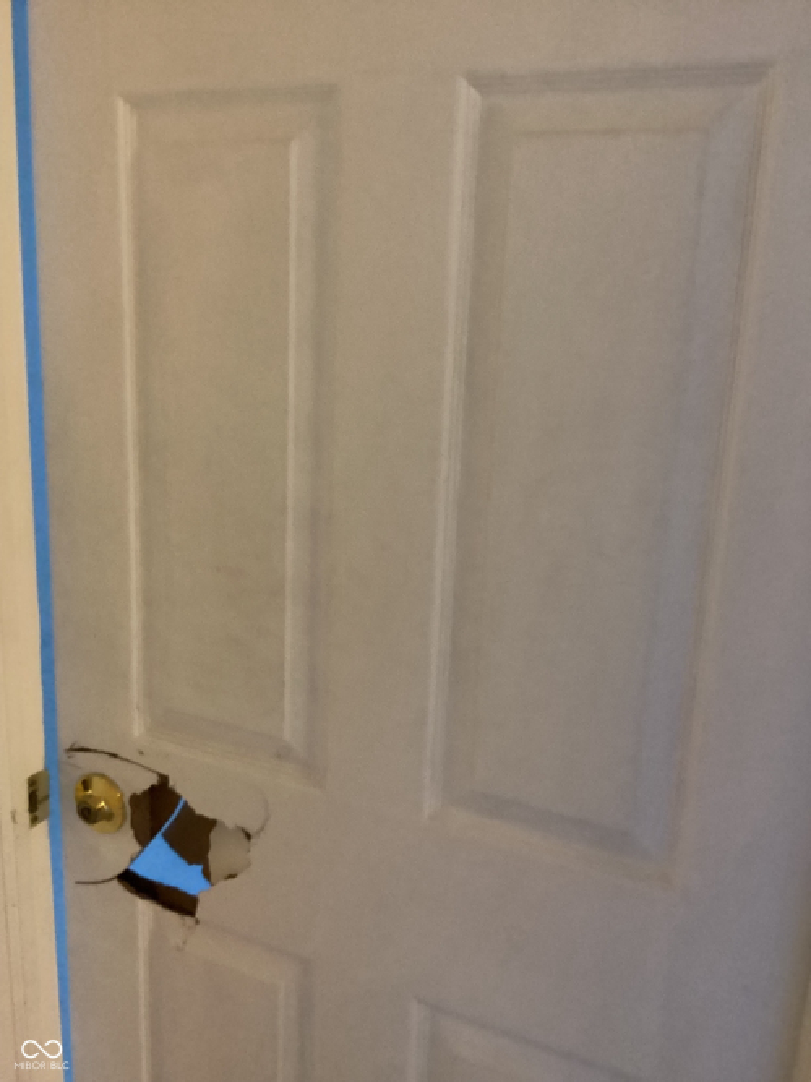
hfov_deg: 45.4
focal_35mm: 31
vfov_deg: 58.4
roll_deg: -3.4
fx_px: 969
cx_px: 406
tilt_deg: -14.7
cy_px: 541
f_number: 2.4
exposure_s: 1/30
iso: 640
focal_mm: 3.3
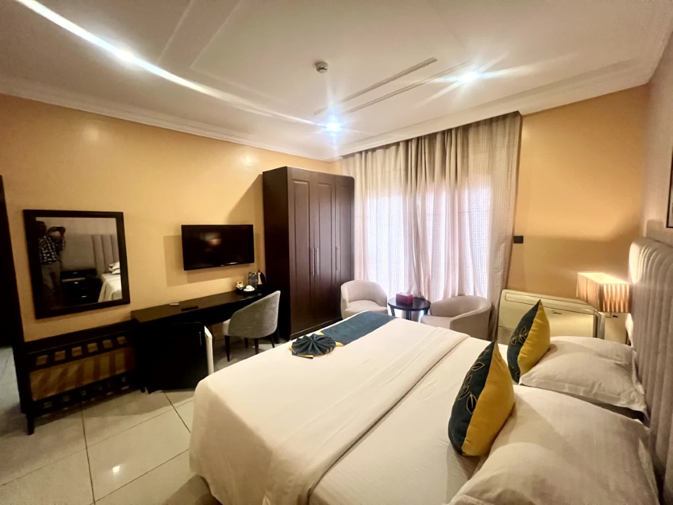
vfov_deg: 89.9
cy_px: 252
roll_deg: +0.9
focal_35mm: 13
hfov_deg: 106.2
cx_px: 336
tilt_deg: -5.9
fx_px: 253
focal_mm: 1.57
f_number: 1.8
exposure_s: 1/34
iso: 1000
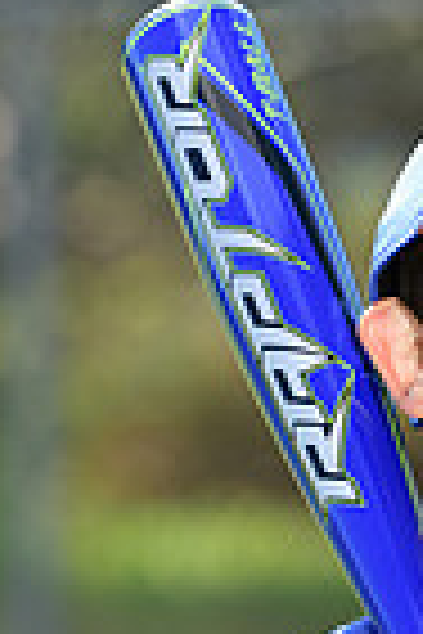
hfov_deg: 1.7
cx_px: 578
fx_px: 14451
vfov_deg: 2.5
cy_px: 737
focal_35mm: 820
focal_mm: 200
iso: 100
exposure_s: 1/250
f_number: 5.6
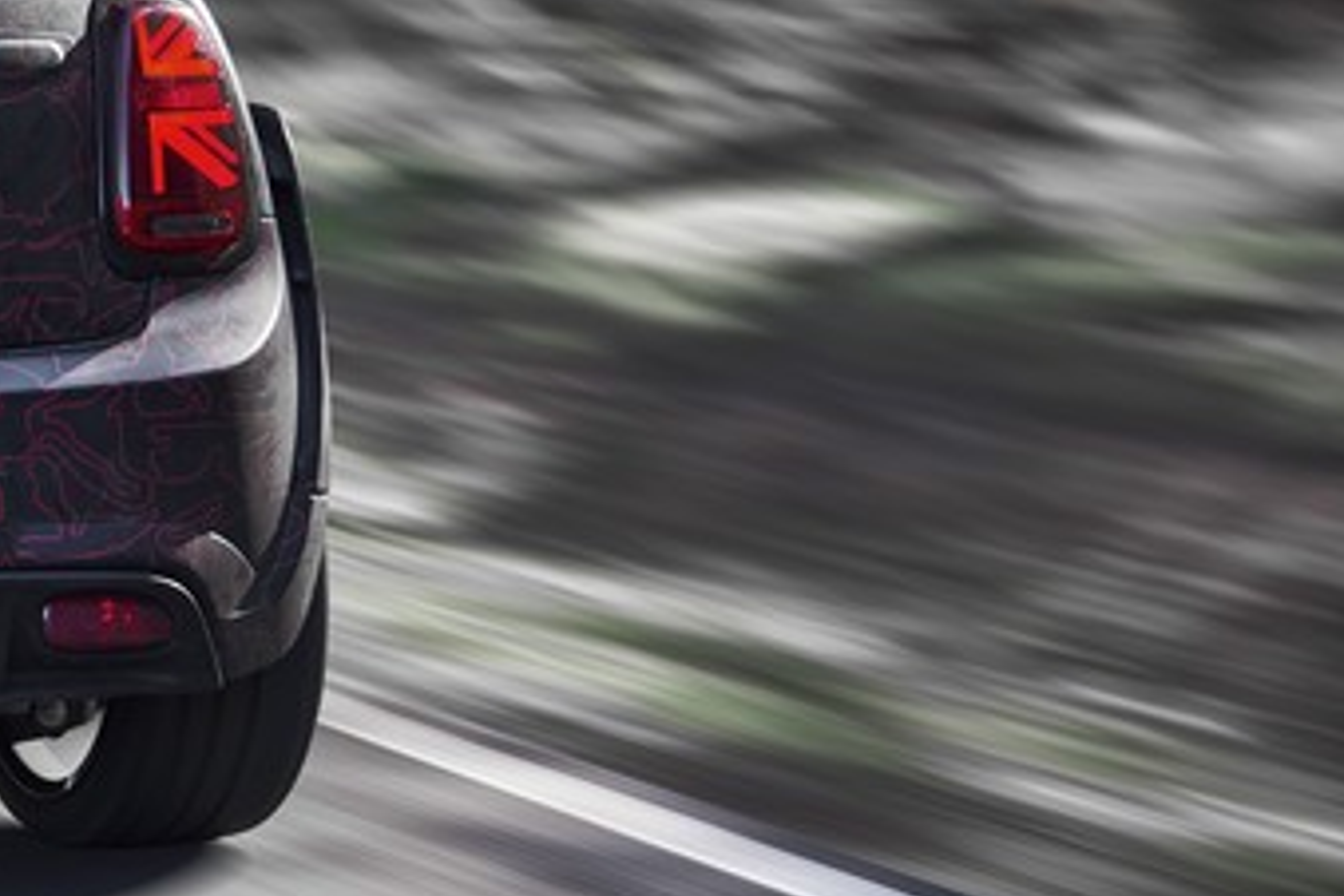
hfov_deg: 13.1
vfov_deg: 9.0
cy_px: -141
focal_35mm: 151
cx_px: -400
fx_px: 5637
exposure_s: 1/30
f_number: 4
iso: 100
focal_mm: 50
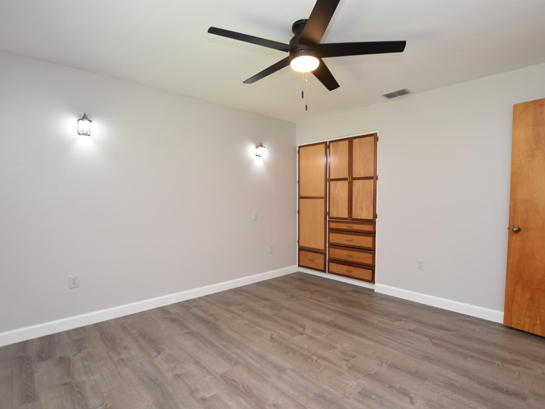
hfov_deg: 91.0
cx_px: 283
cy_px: 213
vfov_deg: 74.7
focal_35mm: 17
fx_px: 268
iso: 320
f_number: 4
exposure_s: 1/60
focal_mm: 10
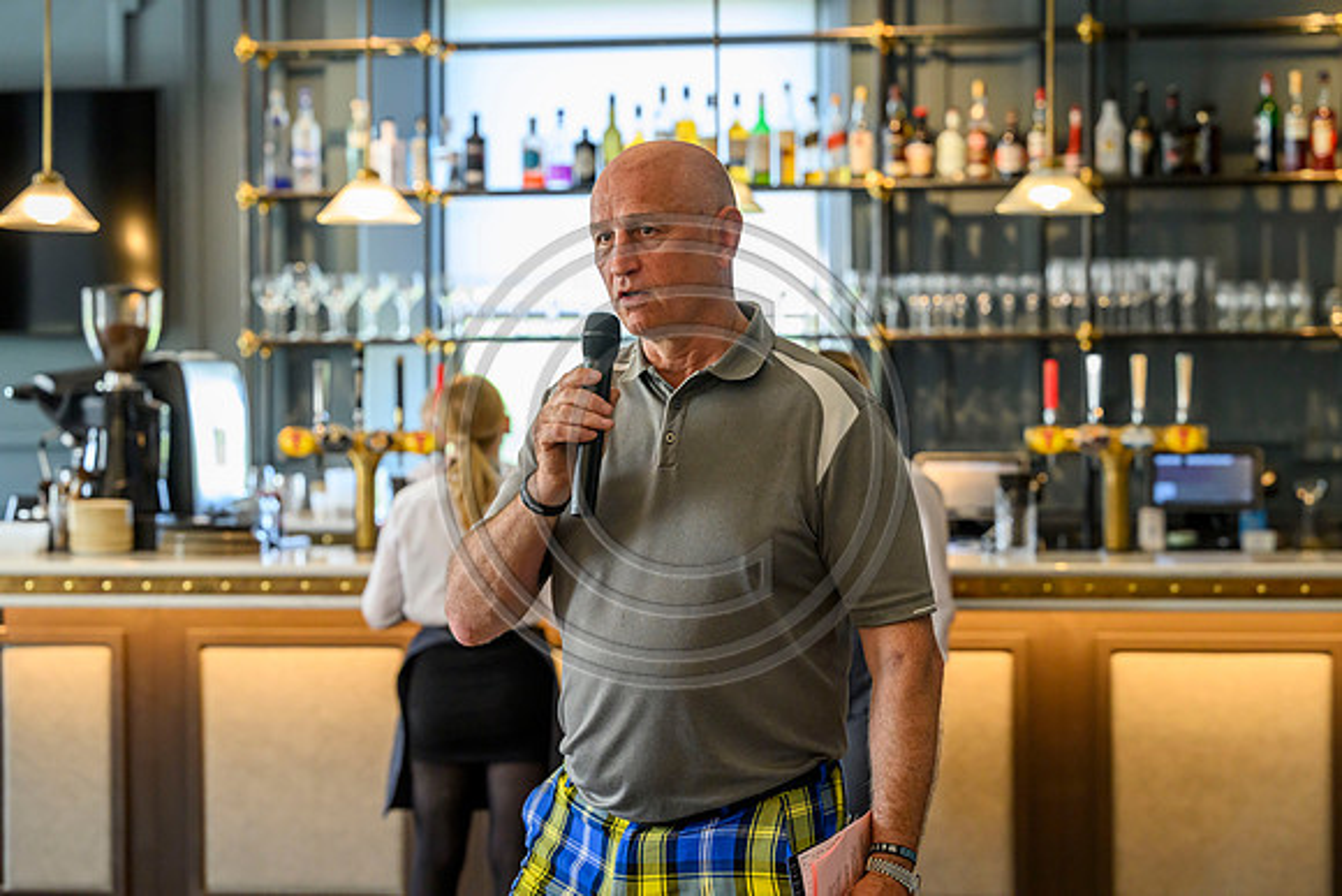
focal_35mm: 87
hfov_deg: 23.4
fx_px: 3244
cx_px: 671
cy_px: 448
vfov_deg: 15.7
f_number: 4
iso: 4000
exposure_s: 1/500
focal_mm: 87
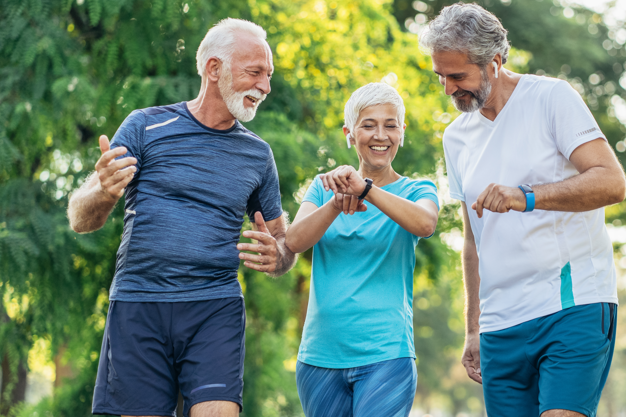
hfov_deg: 17.2
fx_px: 2069
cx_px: 399
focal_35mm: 119
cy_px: 202
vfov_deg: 11.5
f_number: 2.2
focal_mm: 85
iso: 400
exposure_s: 1/1250
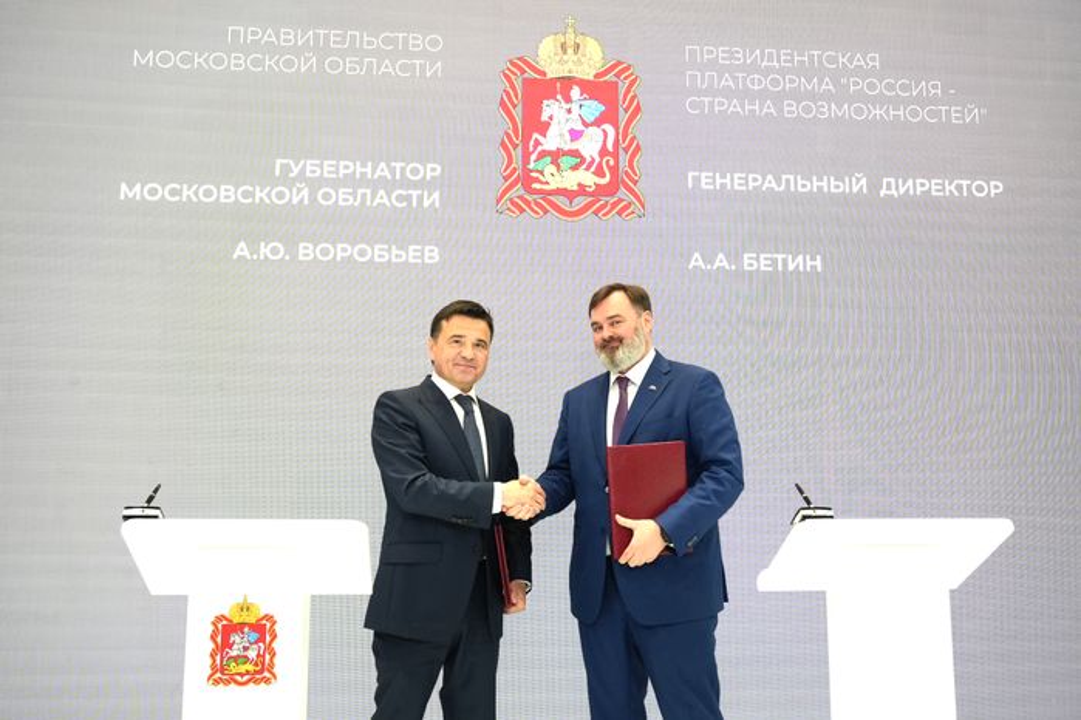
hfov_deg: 61.9
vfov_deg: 43.6
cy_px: 360
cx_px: 540
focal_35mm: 30
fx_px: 901
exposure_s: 1/125
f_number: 4.5
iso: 1000
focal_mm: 30
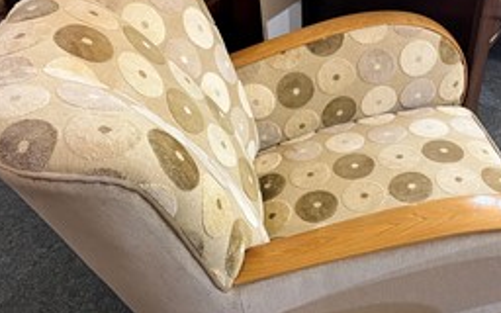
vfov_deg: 29.7
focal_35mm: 43
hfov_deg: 46.1
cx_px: 286
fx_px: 587
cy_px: 201
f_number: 1.6
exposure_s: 1/50
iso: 200
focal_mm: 5.1
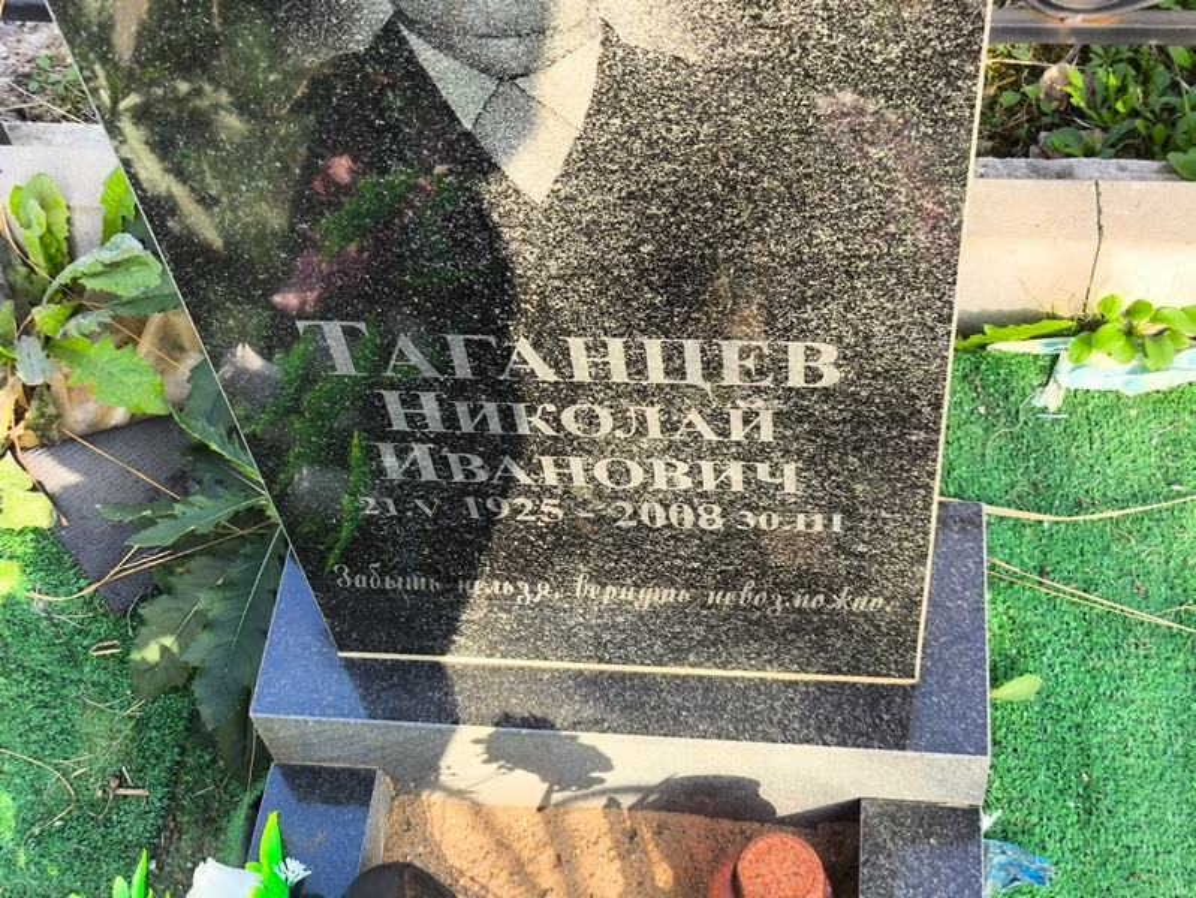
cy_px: 449
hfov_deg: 38.2
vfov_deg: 29.1
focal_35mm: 50
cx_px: 598
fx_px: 1728
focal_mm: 4.71
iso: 50
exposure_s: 1/200
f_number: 1.7
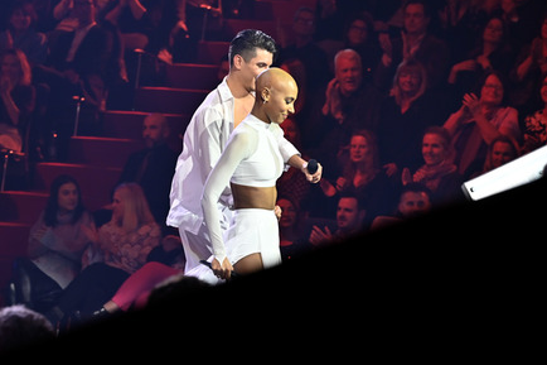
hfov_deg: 19.5
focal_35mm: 105
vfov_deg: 13.0
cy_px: 177
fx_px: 1595
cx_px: 274
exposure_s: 1/320
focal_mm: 101
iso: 800
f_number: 3.5
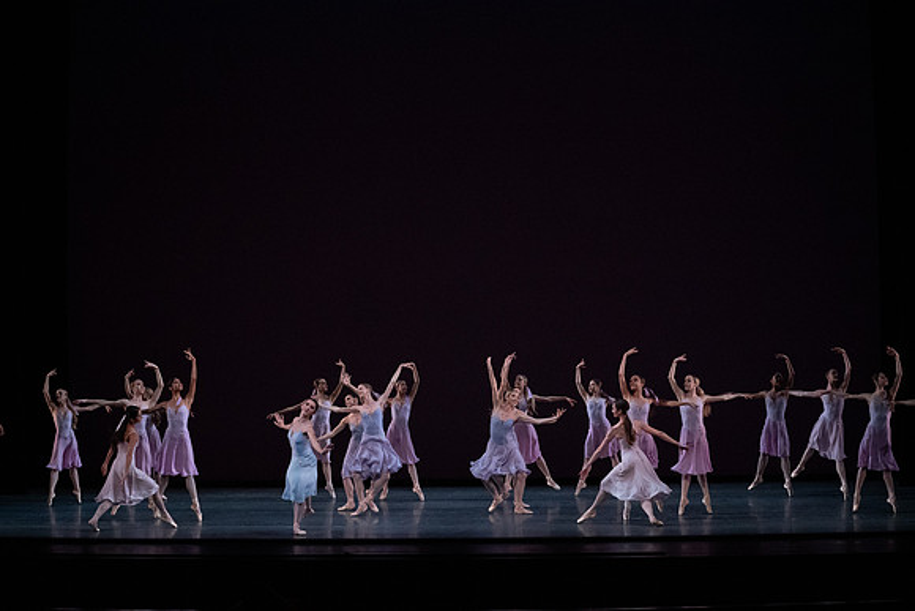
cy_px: 306
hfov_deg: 28.8
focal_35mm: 70
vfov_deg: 19.5
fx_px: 1779
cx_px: 458
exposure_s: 1/400
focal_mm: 70
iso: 12800
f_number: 13
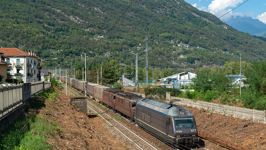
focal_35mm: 51
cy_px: 84
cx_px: 133
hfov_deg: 40.6
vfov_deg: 23.5
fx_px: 360
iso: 250
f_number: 7.1
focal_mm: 48
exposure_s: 1/800
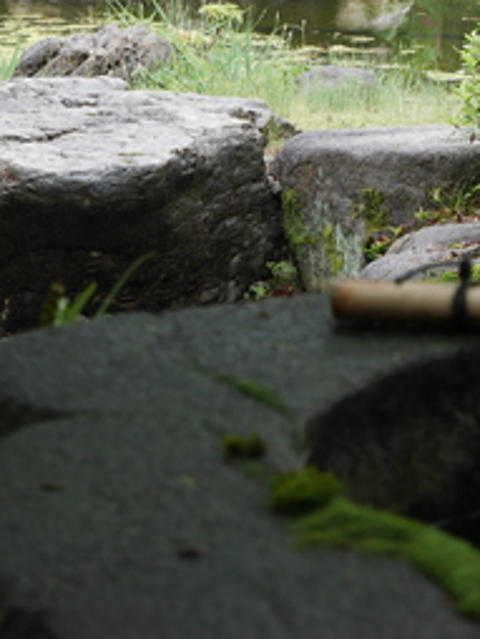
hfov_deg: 9.8
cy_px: 23
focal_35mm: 151
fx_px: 2787
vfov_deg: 12.9
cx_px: 506
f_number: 5.6
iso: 250
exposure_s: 1/80
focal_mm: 32
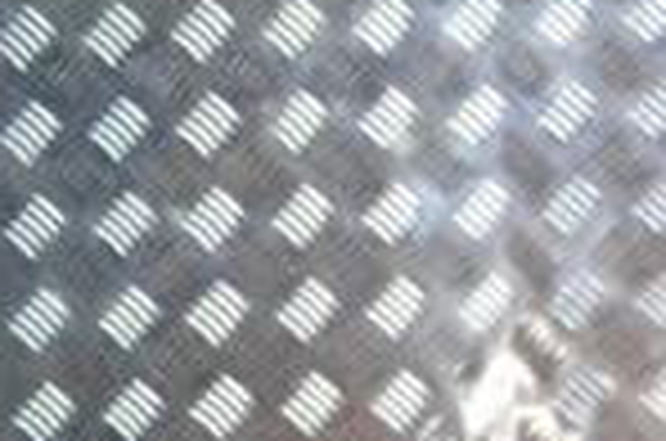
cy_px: 868
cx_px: 1233
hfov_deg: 14.6
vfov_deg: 10.3
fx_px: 2252
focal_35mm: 122
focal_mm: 20
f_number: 4
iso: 3200
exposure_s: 1/60
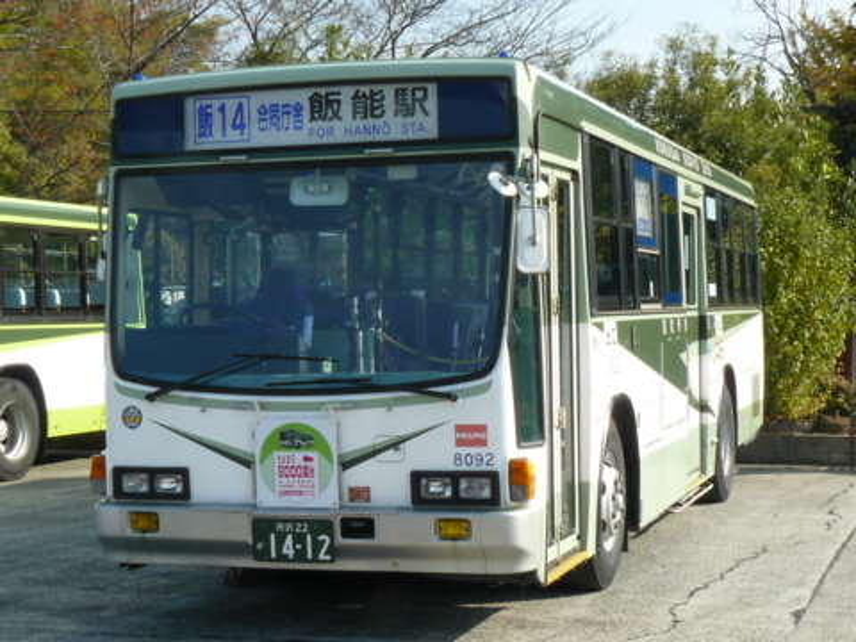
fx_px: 1780
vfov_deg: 20.4
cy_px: 321
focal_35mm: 72
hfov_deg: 27.0
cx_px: 428
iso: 100
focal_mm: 8
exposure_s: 1/160
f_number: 7.1
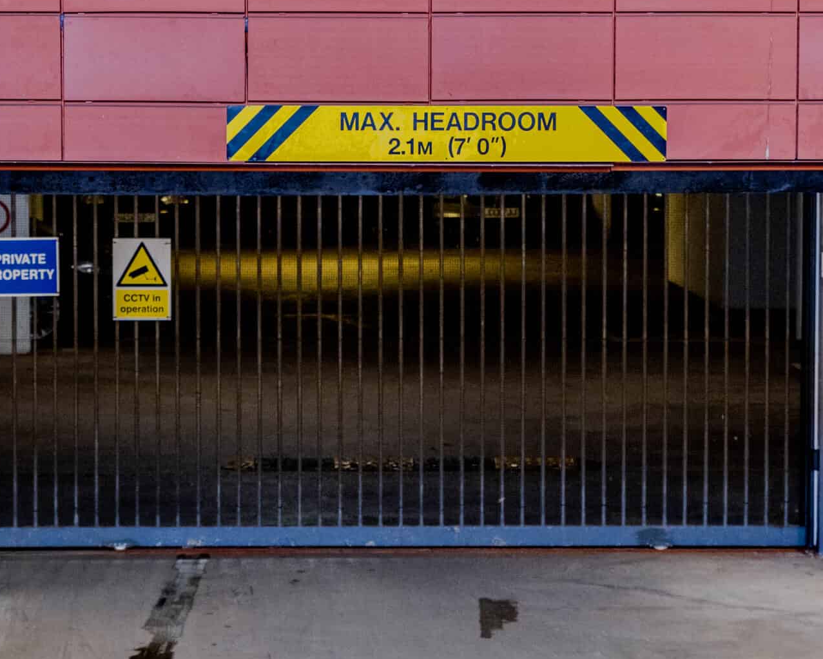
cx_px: 320
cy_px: 345
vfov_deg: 10.8
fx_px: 3484
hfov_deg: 13.5
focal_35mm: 143
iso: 2000
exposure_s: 1/60
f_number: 4
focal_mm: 50.5
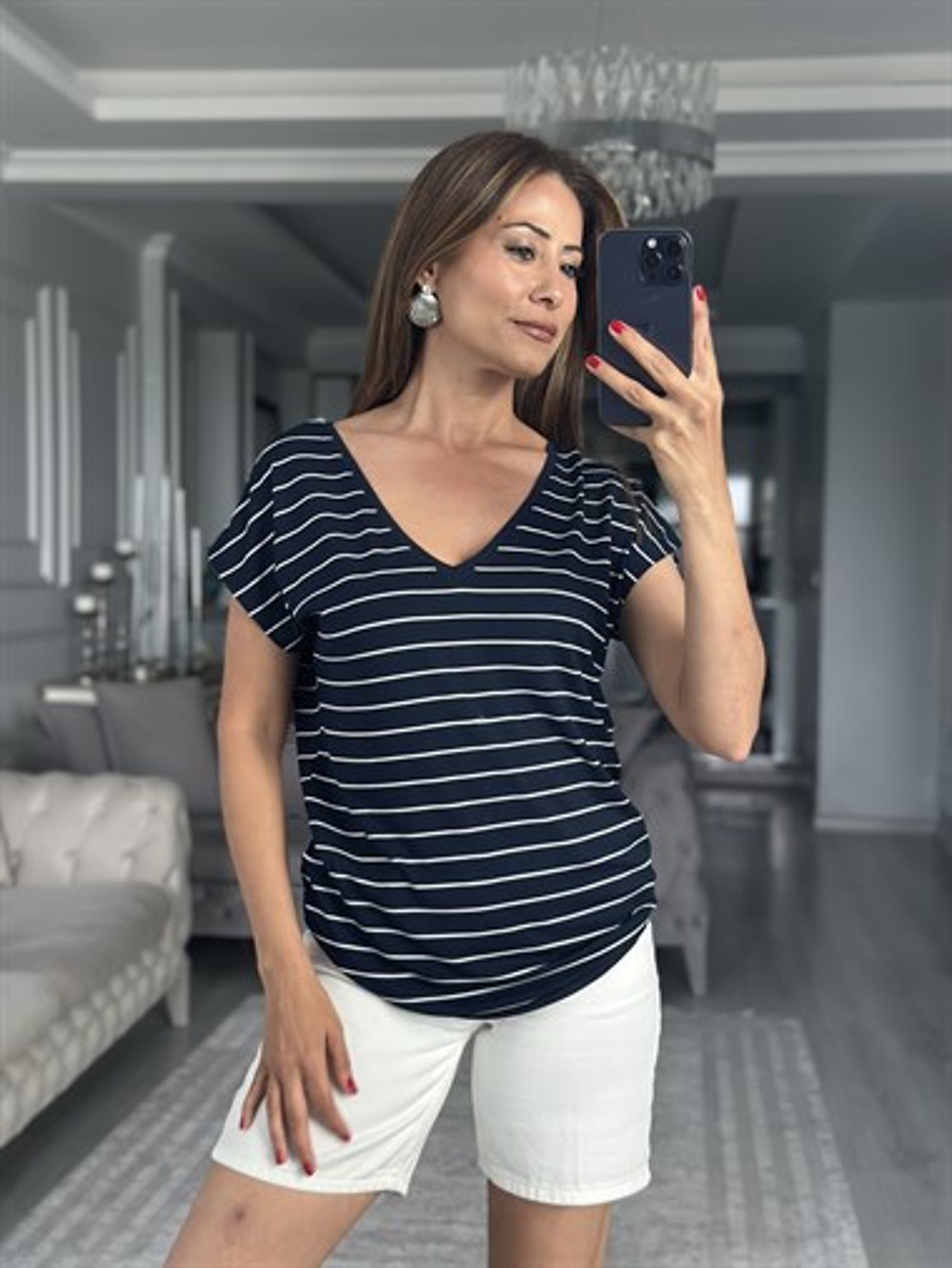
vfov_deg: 39.6
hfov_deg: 30.3
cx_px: 476
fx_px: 1759
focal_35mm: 48
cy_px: 634
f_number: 1.78
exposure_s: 1/93
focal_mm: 6.86
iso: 125
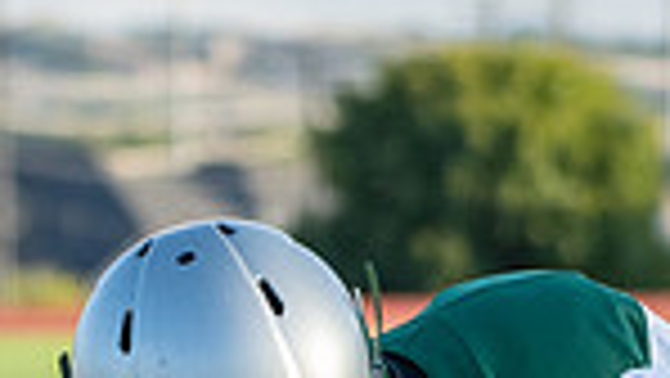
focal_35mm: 817
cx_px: 1255
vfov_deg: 1.5
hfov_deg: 2.6
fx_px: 14522
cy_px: 778
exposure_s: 1/1250
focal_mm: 132
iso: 640
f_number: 5
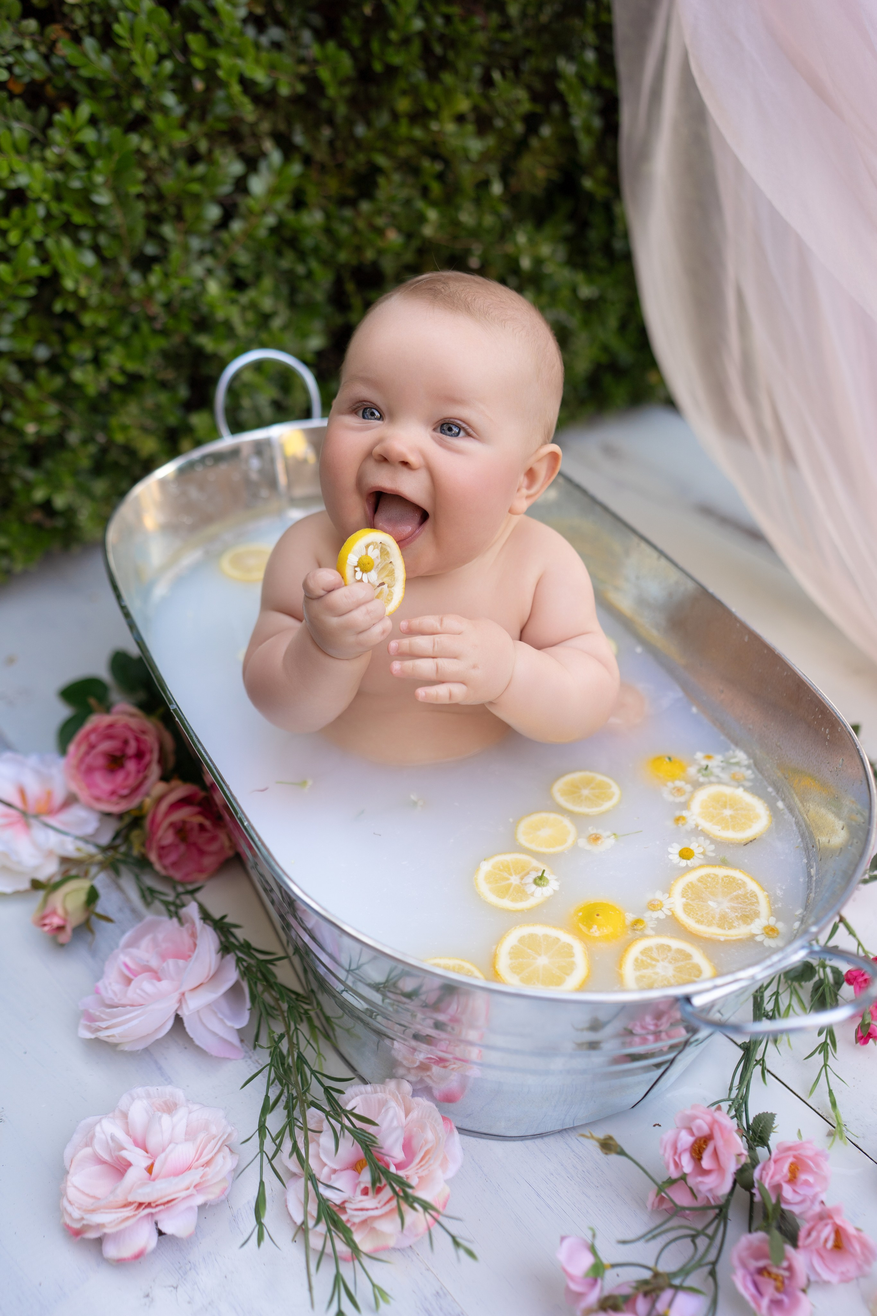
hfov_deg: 37.9
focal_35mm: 35
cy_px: 658
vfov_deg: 54.4
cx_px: 438
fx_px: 1279
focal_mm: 35
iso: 100
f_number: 2.2
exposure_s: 1/250
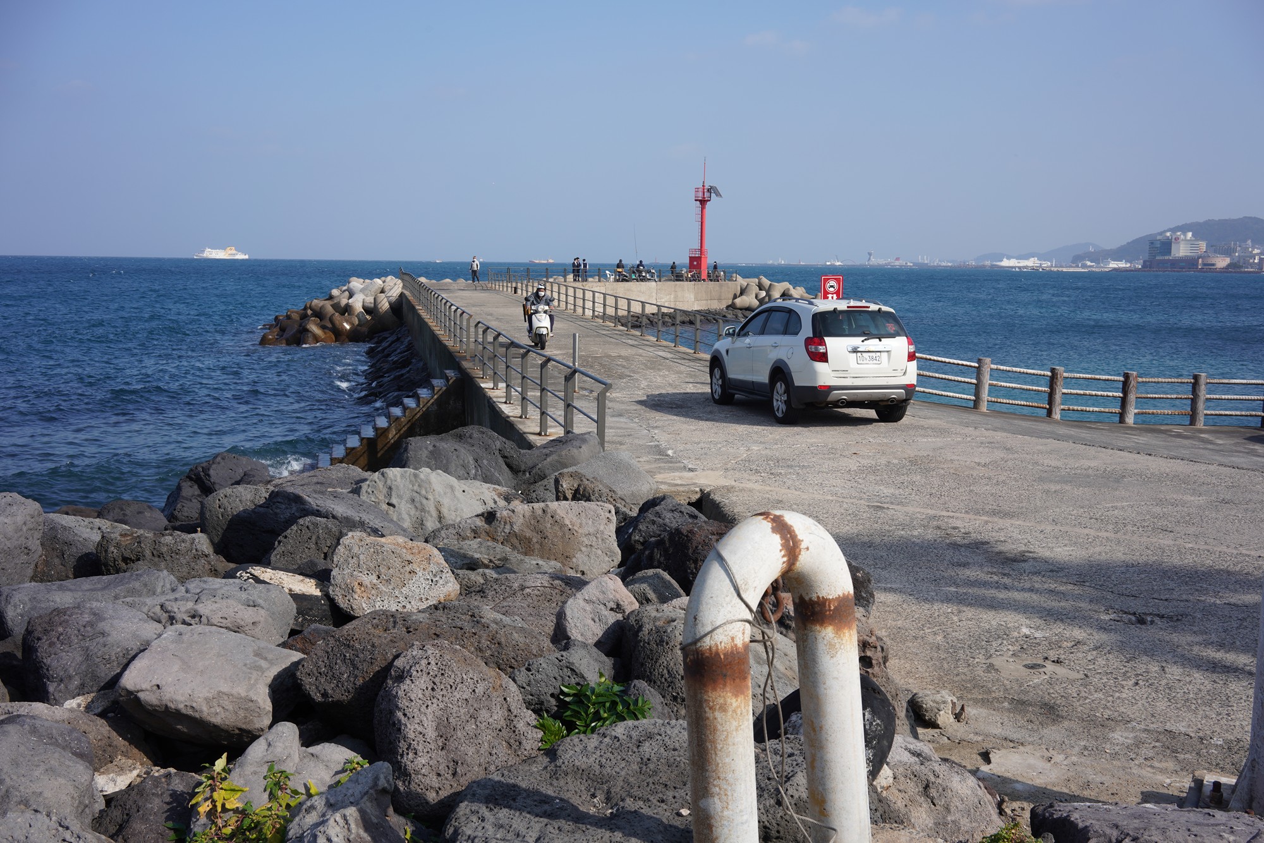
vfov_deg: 37.9
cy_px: 422
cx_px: 632
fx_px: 1229
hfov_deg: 54.4
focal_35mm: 35
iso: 100
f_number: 13
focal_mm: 35
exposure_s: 1/100
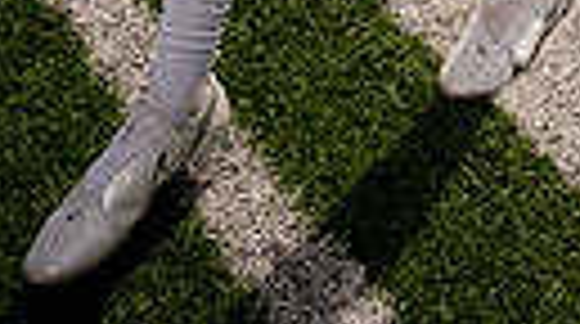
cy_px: -639
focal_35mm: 88
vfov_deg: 10.2
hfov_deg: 23.6
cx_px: 522
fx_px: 1351
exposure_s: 1/250
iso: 100
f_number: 8
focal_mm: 24
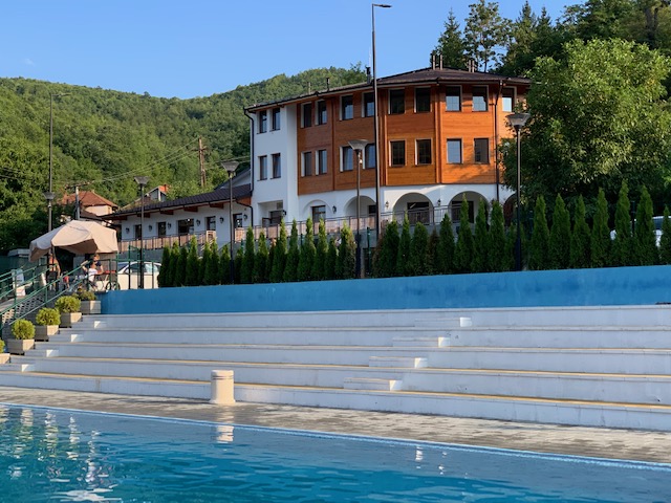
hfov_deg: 36.8
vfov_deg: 28.0
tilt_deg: +3.8
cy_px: 252
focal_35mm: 52
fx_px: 1008
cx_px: 336
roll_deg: +0.5
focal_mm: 6
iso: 16
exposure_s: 1/400
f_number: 2.4
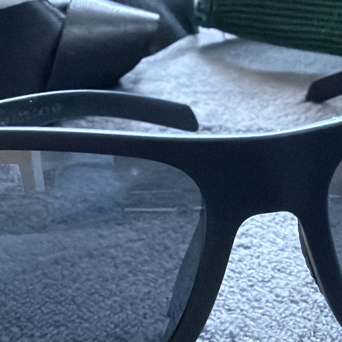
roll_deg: +1.9
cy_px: 347
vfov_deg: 26.9
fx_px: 671
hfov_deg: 28.5
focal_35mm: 60
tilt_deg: -36.7
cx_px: 218
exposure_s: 1/60
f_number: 2.2
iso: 800
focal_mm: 2.22
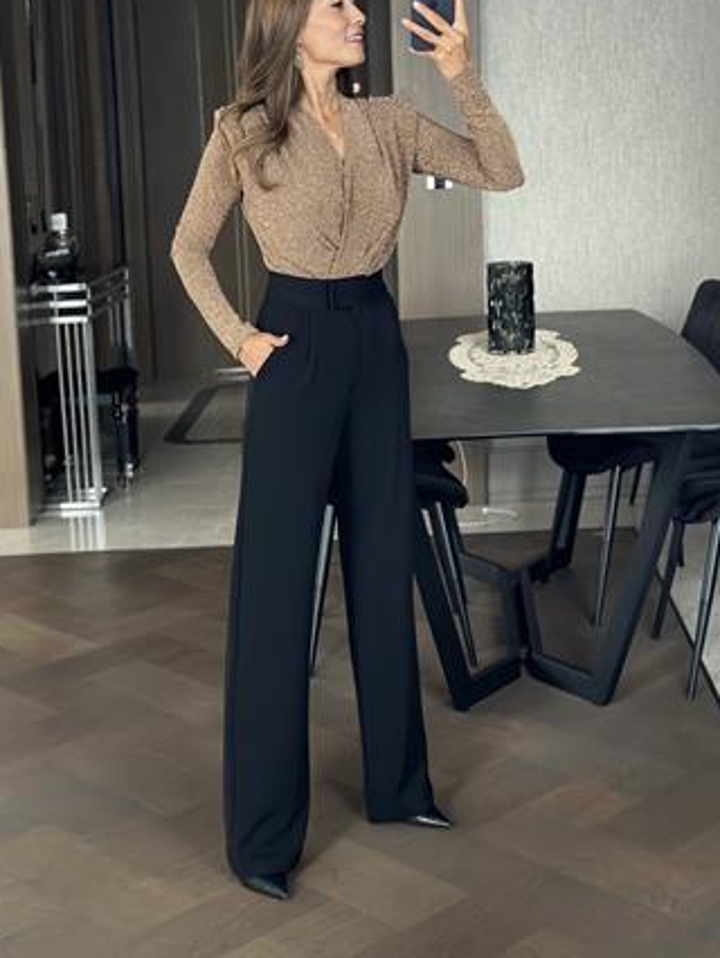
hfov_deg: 25.7
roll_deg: +2.8
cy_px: 394
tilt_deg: -19.8
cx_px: 358
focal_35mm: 57
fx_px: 1579
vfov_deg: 33.7
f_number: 1.78
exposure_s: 1/40
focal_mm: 6.86
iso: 400
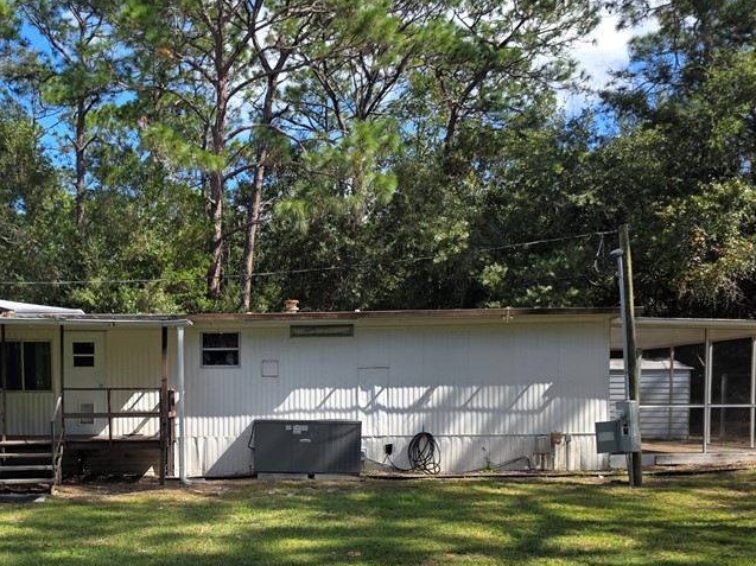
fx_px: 808
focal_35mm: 37
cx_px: 205
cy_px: 441
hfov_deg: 48.6
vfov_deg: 37.4
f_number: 1.7
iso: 80
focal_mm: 6.3
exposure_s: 1/2463
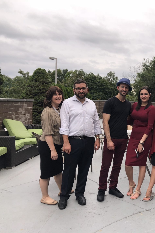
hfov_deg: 32.1
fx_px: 252
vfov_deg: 49.6
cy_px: 116
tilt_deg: -3.9
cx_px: 147
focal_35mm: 39
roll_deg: -2.3
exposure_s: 1/1000
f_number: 1.8
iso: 20
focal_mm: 3.99
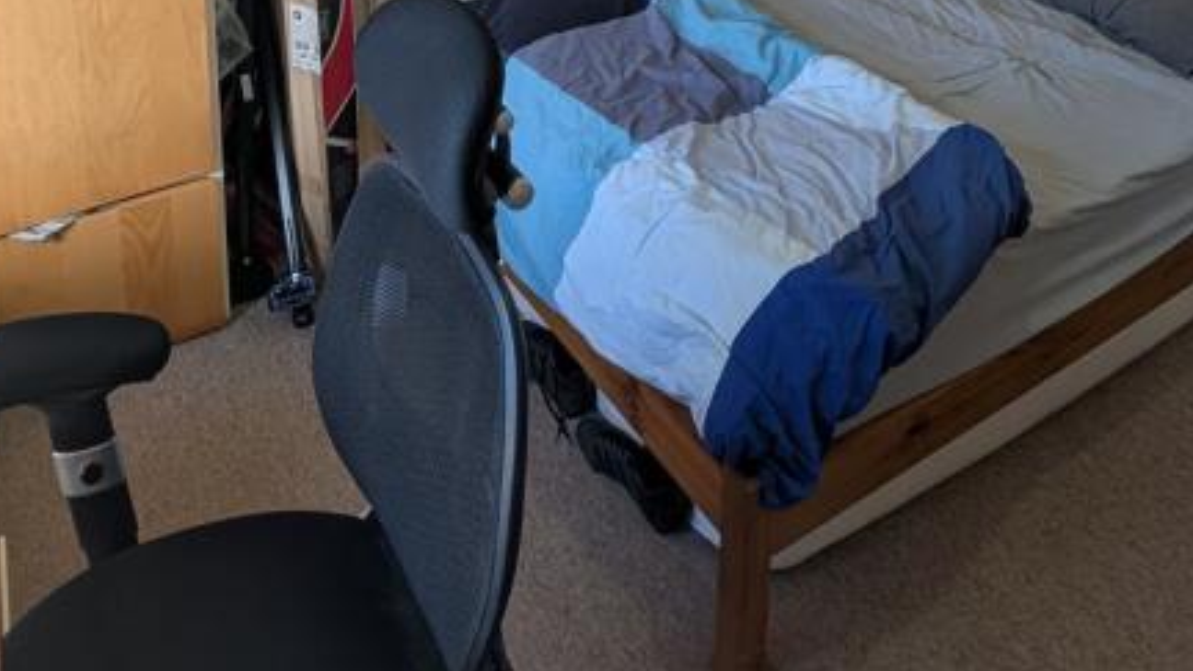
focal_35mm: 31
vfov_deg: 30.0
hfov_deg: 62.6
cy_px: -203
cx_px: 580
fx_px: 981
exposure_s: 1/81
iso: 57
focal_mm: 2.02
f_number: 1.7
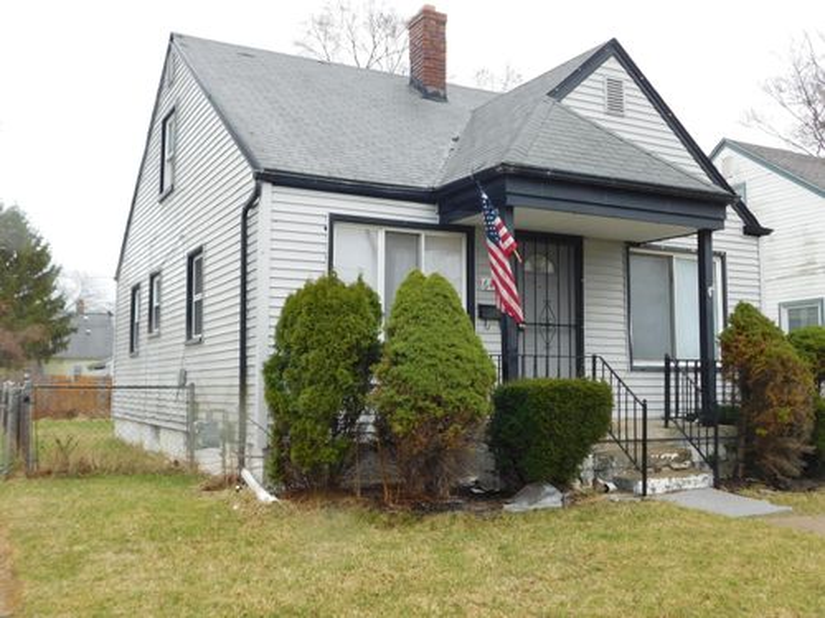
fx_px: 858
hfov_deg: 51.4
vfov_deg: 39.7
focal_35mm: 36
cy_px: 309
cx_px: 412
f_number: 3.5
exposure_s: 1/40
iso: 125
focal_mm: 6.3
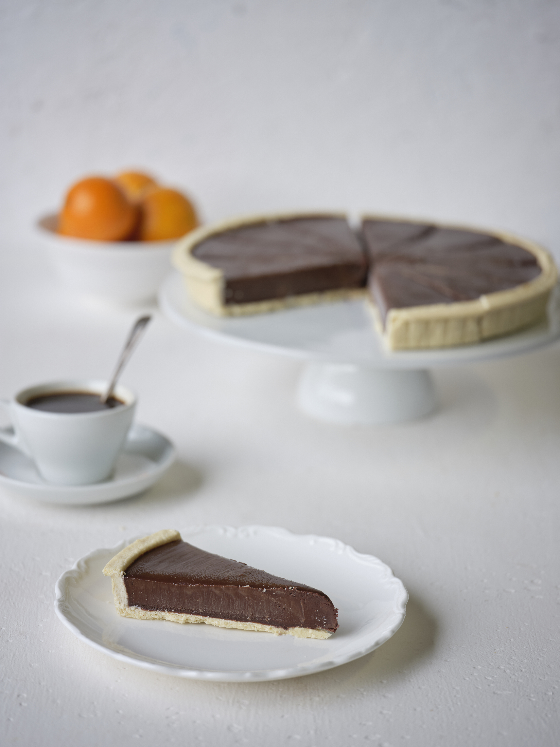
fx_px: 2049
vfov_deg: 20.7
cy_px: 374
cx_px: 280
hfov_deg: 15.6
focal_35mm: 95
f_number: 4
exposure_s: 1/30
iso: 160
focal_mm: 120
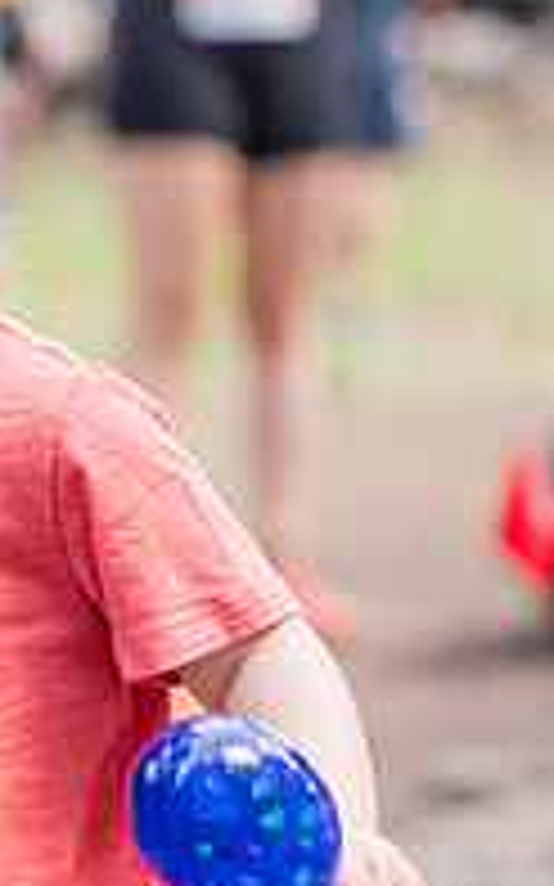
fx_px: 5077
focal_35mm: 210
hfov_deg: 6.2
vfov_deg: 10.0
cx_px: -212
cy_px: 492
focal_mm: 70
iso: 1250
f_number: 2.8
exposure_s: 1/500
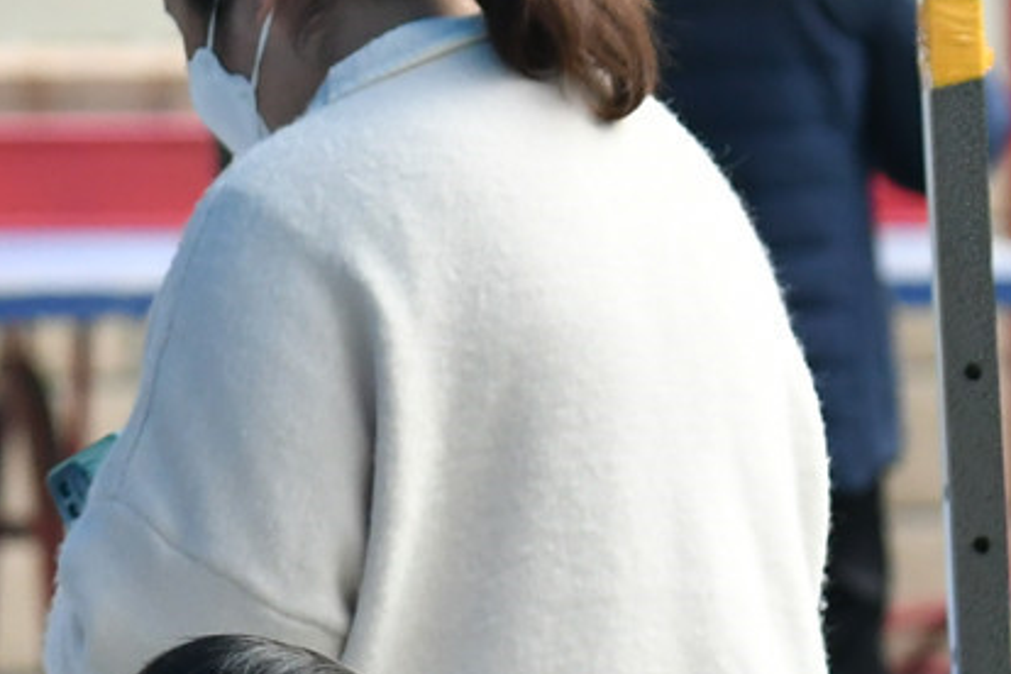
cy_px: 1016
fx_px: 19966
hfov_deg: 2.9
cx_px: -222
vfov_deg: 1.9
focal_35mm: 711
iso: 800
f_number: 3.3
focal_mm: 92
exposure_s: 1/500
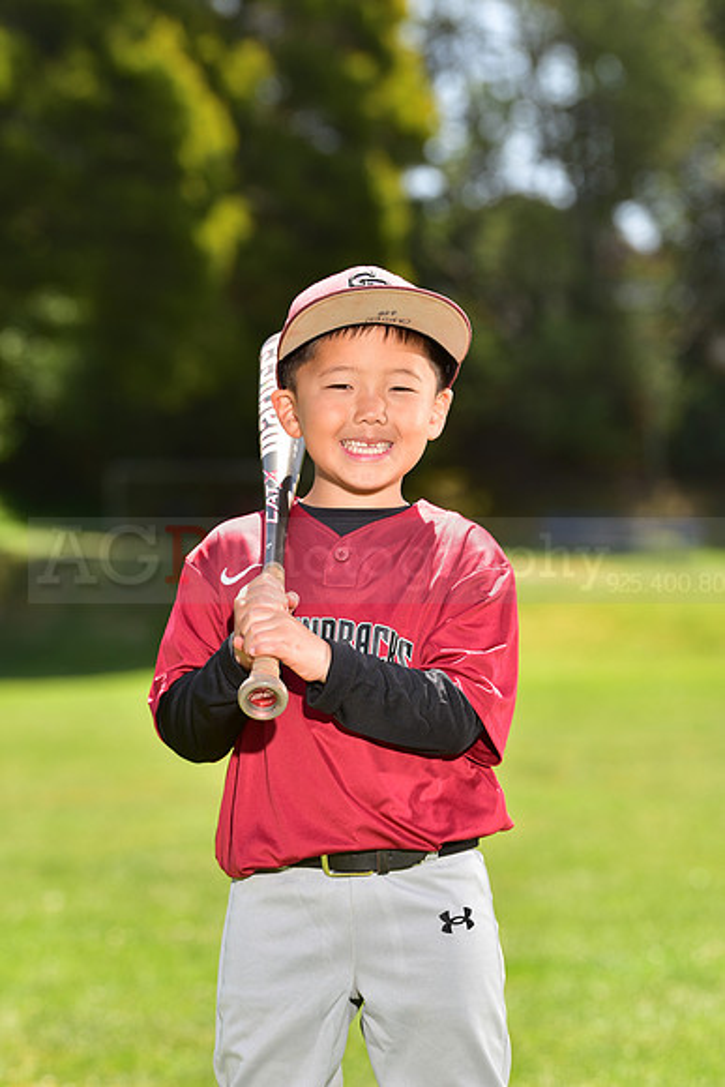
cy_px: 544
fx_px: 4226
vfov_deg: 14.7
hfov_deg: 9.8
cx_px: 362
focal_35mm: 140
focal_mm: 140
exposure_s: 1/200
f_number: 5
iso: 80
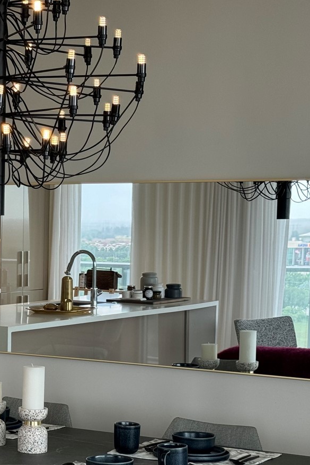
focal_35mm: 91
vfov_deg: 22.3
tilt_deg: -3.1
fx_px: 1176
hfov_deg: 14.8
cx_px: 1
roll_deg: -1.0
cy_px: 308
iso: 50
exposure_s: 1/60
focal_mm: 6.76
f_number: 1.78
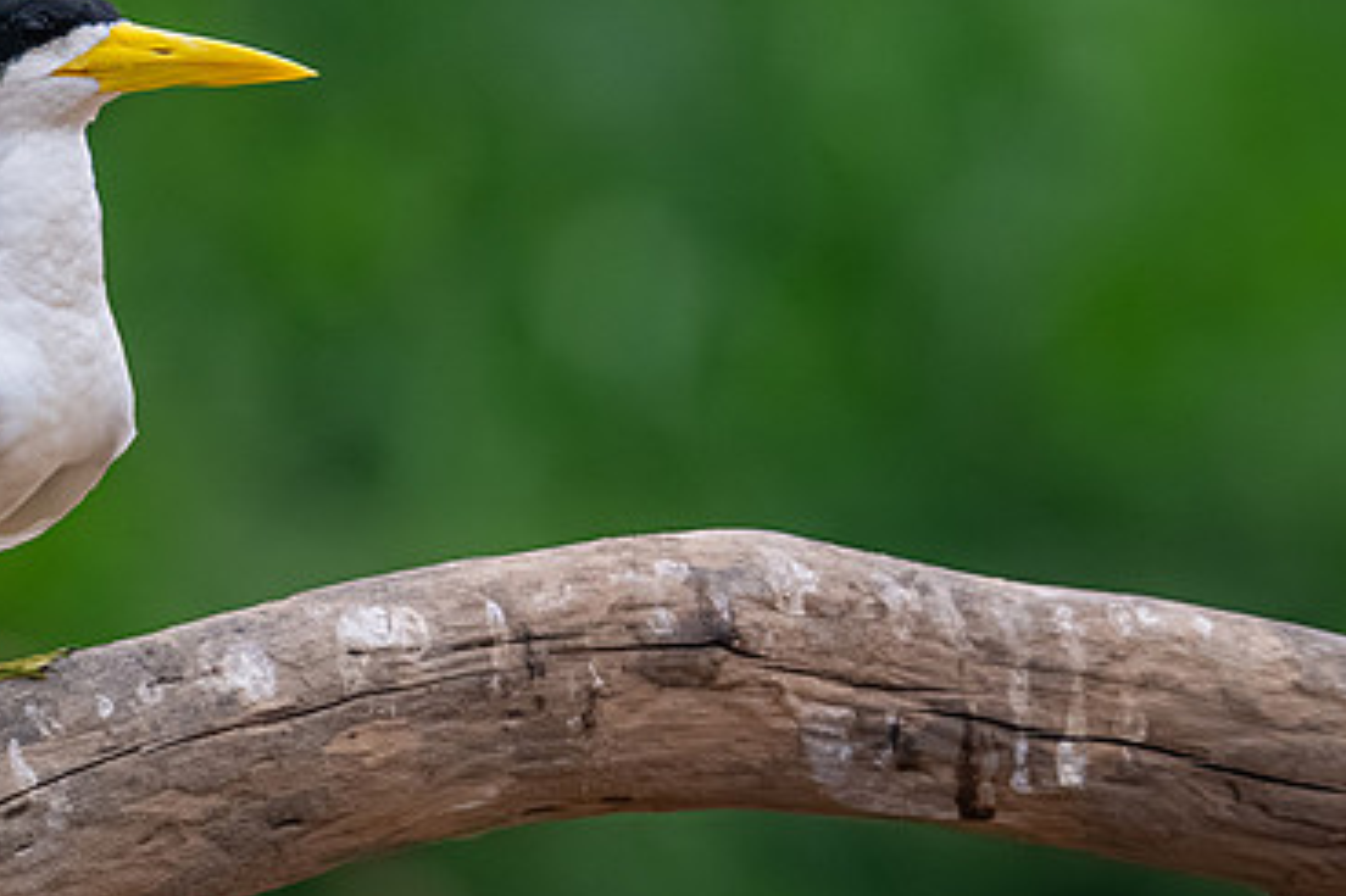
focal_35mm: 1758
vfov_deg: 0.8
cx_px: 1122
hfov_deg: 1.2
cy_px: 124
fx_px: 65697
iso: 3200
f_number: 6.3
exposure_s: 1/2000
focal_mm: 560
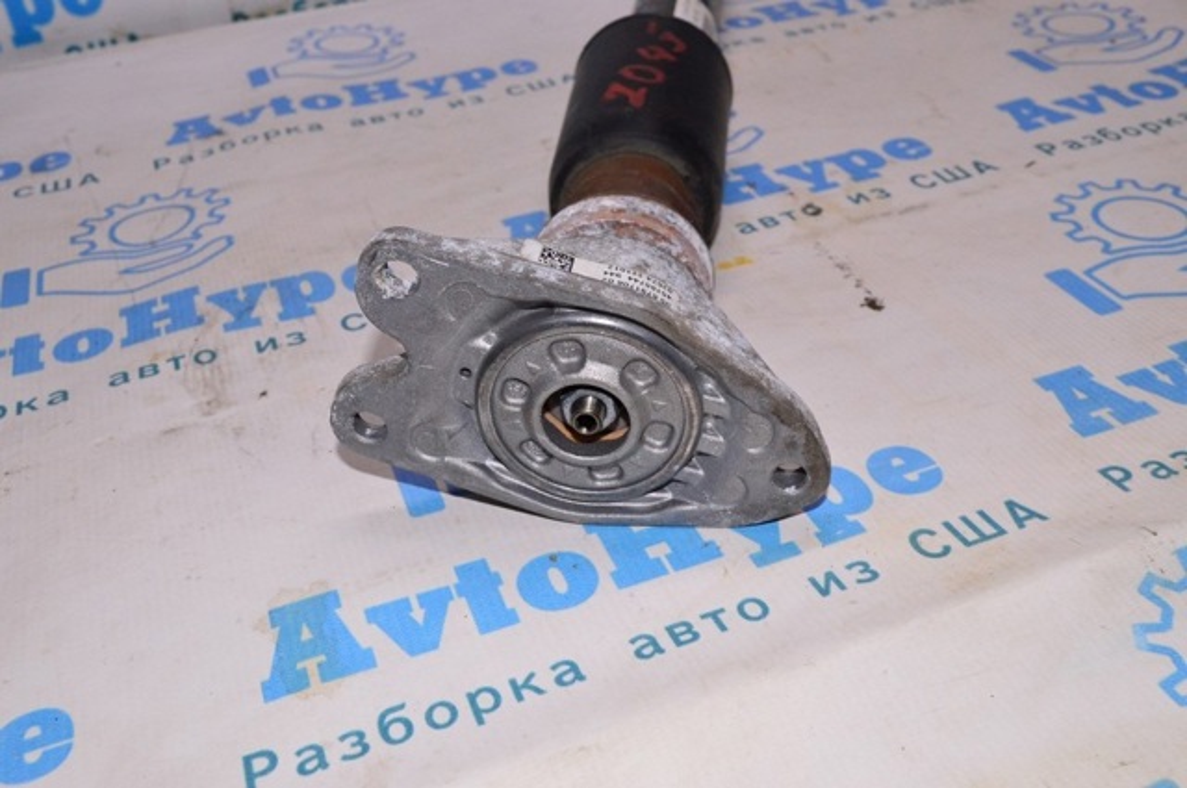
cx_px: 594
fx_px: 1185
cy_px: 394
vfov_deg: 36.8
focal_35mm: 36
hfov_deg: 53.2
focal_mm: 24
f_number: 8
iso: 1600
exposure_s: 1/200
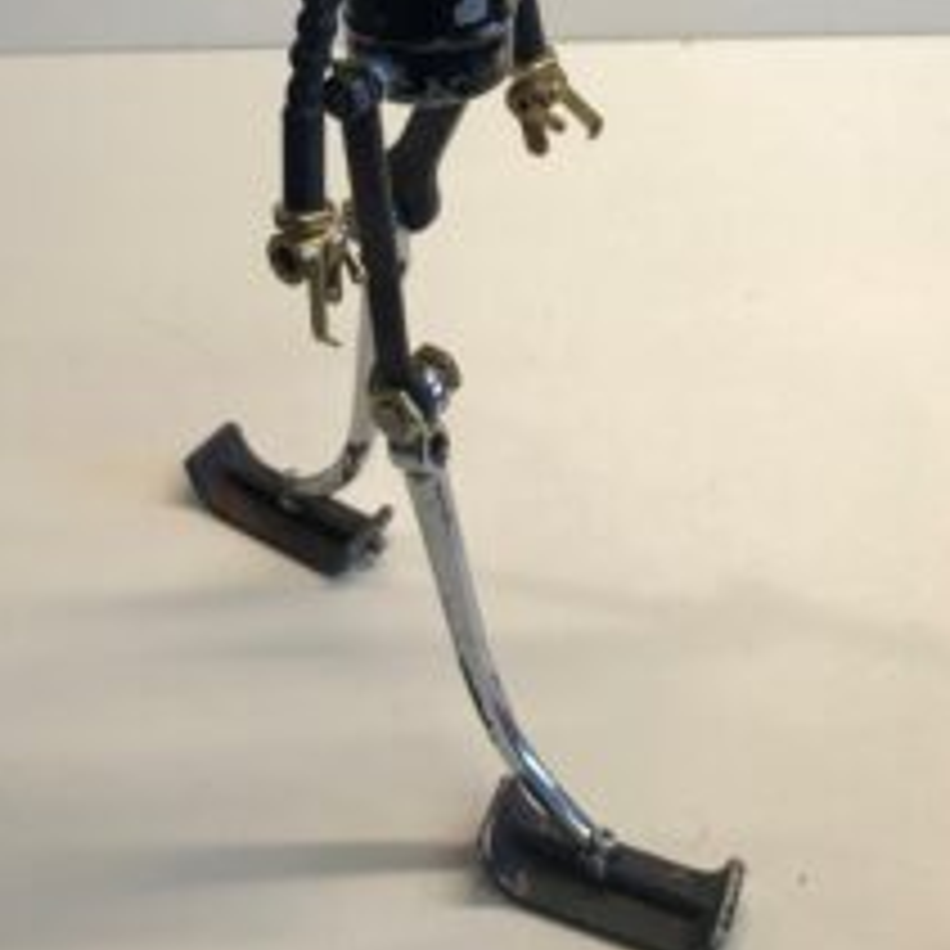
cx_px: 491
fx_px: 1459
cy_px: 68
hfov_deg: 36.1
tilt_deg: -27.7
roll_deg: -0.1
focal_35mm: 47
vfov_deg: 33.8
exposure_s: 1/33
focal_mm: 3.99
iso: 32
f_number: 1.8
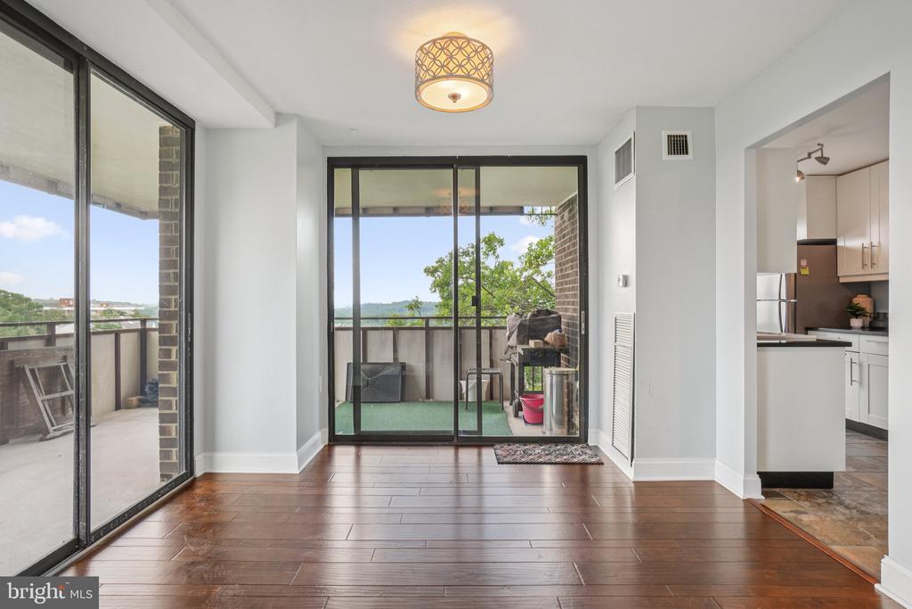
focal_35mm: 18
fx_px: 456
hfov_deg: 90.0
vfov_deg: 67.4
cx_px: 456
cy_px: 304
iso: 100
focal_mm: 12
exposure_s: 1/13
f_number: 7.1
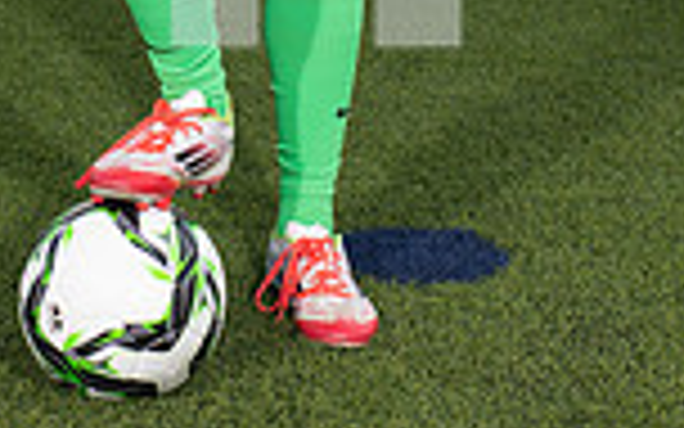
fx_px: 2479
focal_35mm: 133
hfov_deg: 15.7
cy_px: -405
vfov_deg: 9.3
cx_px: 333
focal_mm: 44
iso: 125
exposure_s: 1/320
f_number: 7.1
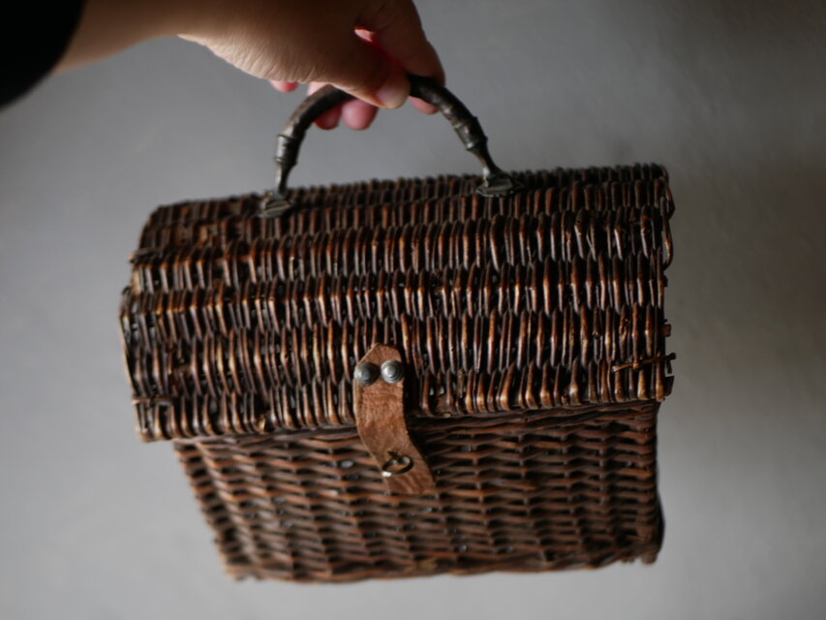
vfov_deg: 29.1
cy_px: 310
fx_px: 1193
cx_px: 413
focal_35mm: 50
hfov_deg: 38.2
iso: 200
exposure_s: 1/125
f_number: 1.7
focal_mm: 25
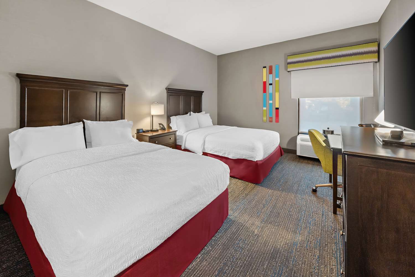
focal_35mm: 12
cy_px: 138
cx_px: 208
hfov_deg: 112.6
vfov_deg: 90.0
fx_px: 138
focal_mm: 12
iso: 400
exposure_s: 1/2
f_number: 8
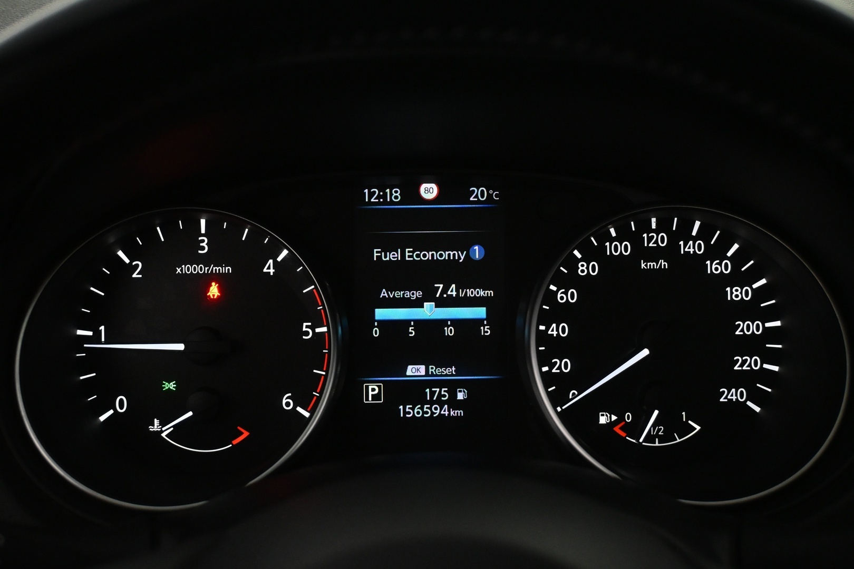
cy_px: 284
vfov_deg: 25.8
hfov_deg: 37.9
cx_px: 427
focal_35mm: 52
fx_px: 1245
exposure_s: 1/80
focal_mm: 35
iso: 3200
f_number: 5.3
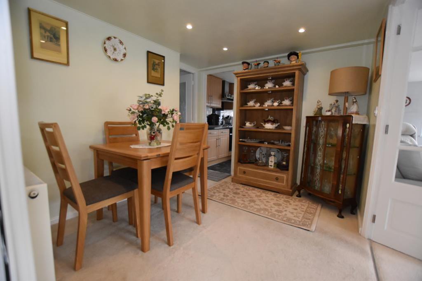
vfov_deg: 77.3
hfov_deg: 100.4
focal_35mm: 15
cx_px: 211
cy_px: 140
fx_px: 176
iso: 1600
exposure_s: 1/125
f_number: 3.5
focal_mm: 10
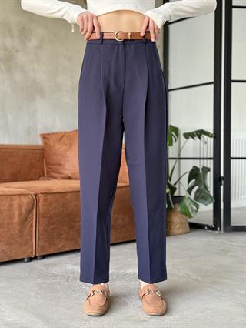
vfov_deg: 39.6
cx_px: 123
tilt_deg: -0.6
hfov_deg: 30.3
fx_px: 454
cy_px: 164
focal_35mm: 48
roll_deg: -0.1
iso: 250
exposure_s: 1/60
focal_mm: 6.76
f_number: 1.78
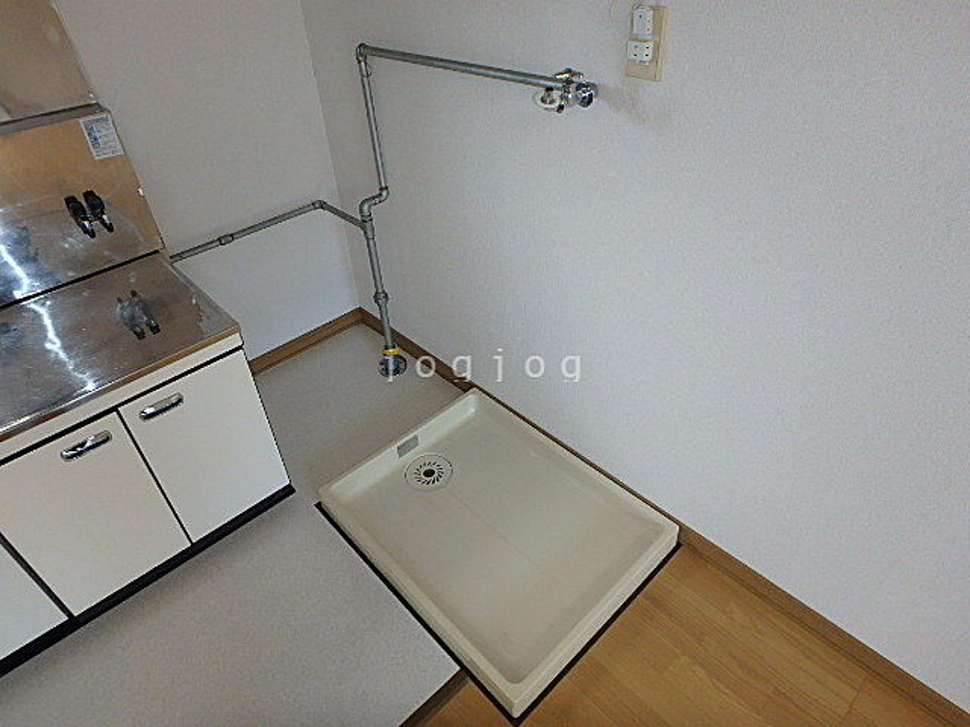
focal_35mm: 21
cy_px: 364
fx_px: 588
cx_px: 485
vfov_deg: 63.4
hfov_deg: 79.0
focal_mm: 3.7
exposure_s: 1/60
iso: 200
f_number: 3.5
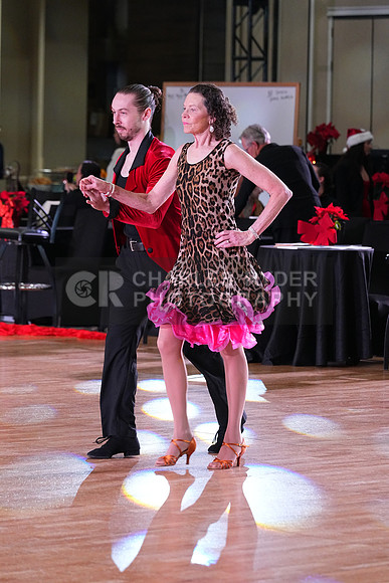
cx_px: 194
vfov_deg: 11.6
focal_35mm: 177
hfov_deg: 7.8
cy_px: 292
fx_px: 2867
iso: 5000
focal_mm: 177
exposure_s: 1/320
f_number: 5.6
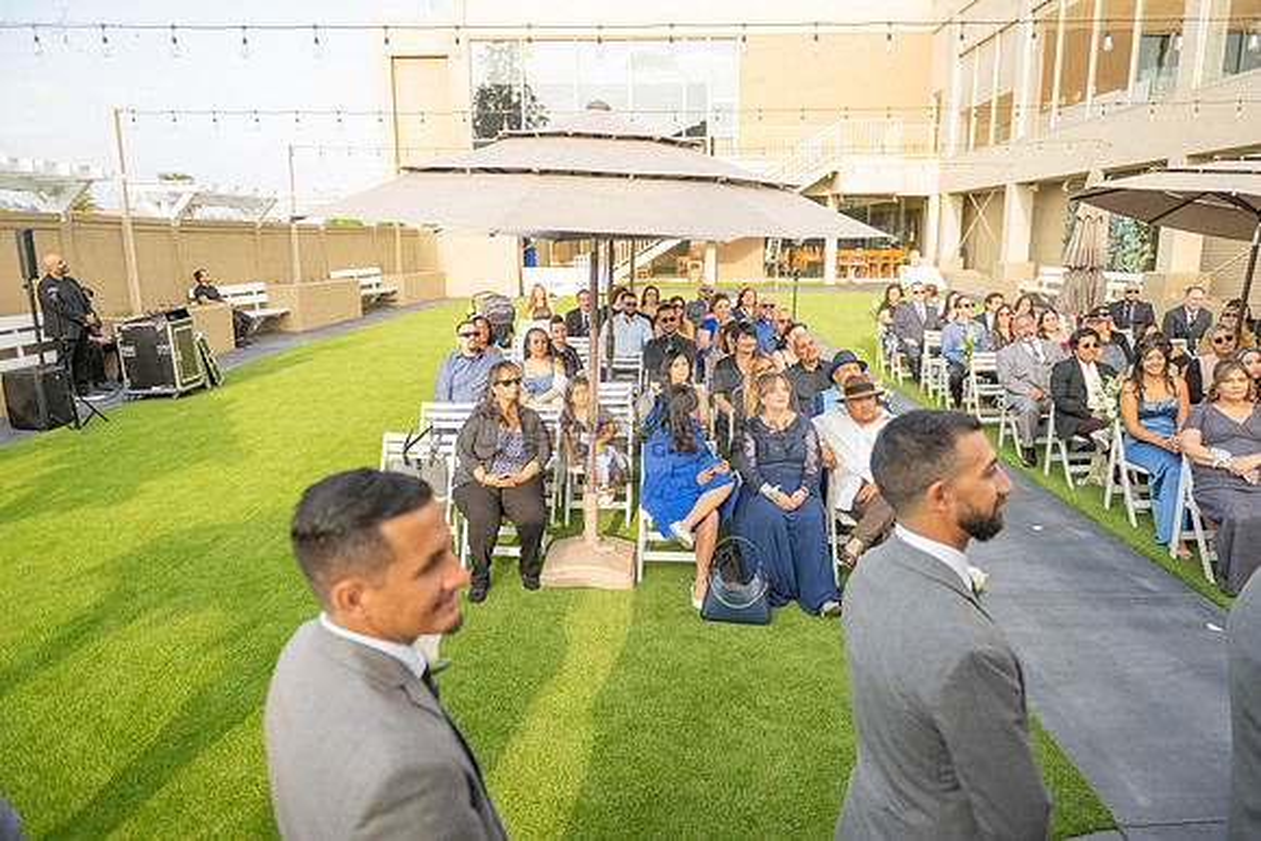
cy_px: 420
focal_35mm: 24
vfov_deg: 53.2
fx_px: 841
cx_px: 630
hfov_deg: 73.7
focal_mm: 24
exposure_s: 1/1000
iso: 400
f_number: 2.8
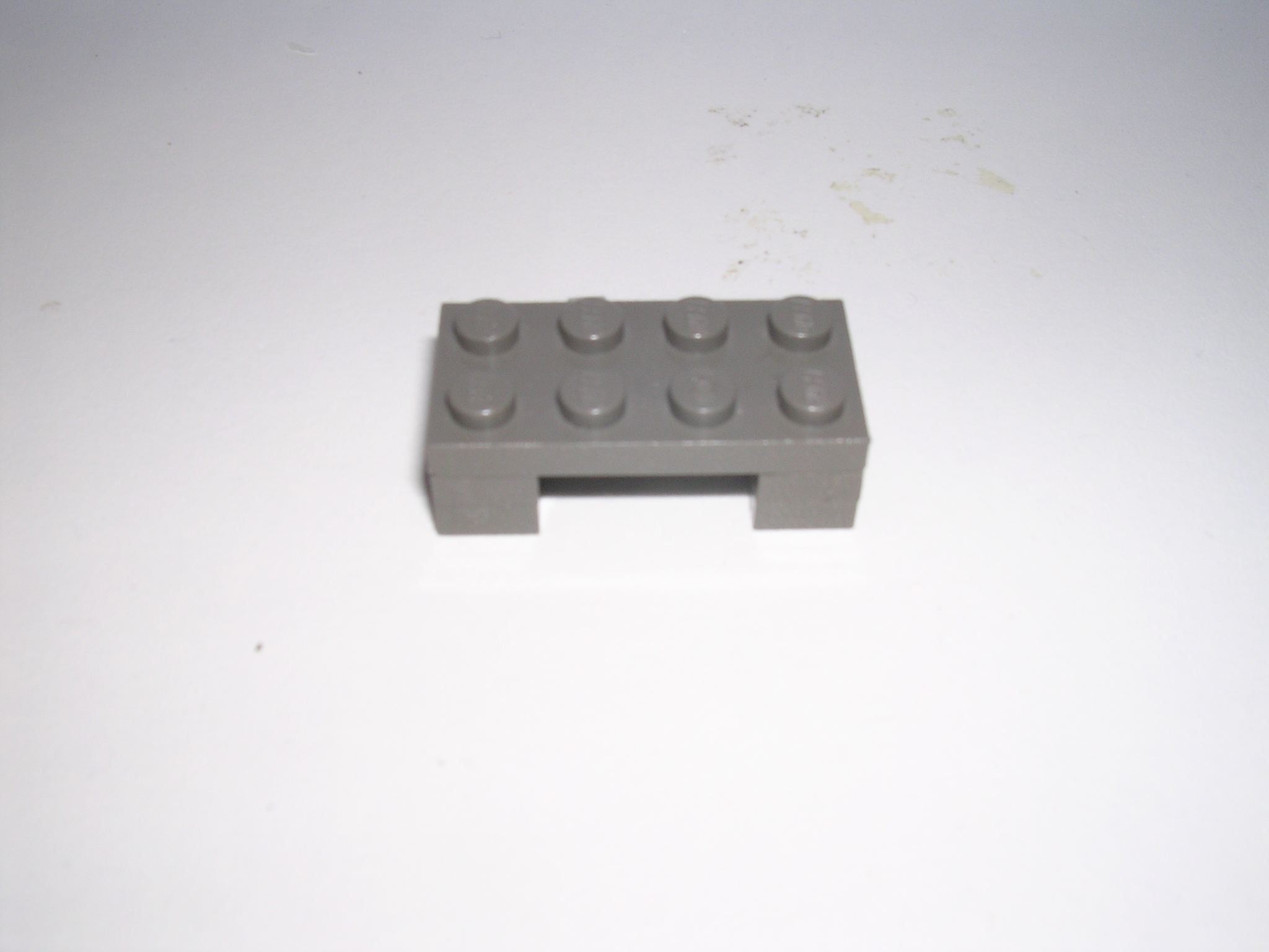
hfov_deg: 49.0
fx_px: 1393
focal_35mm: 38
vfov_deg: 37.7
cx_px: 634
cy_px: 476
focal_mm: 5.8
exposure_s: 1/60.1
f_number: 5.6
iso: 100
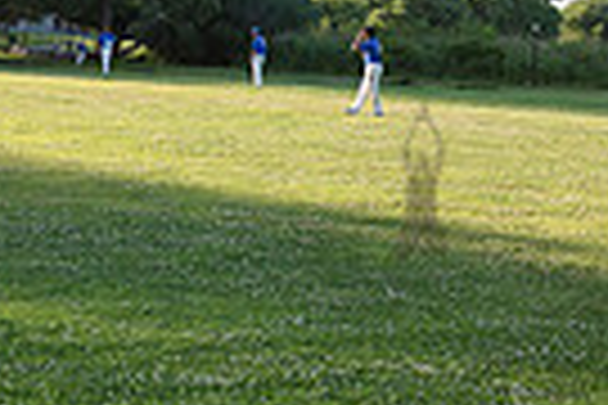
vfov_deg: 12.0
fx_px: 1891
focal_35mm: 112
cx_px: -162
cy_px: -38
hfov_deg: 17.3
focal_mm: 26
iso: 400
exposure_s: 1/4000
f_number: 2.8
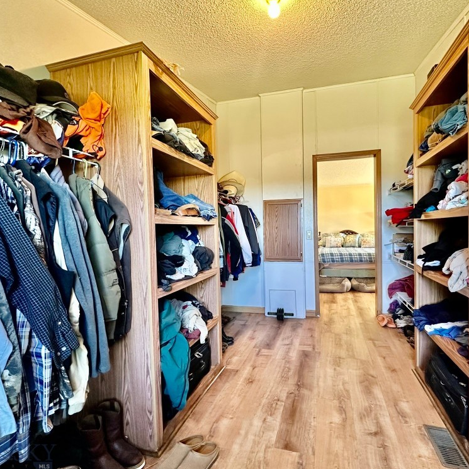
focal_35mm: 17
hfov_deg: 83.7
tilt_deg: -1.7
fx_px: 261
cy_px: 238
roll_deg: +2.9
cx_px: 256
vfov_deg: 84.0
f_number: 2.2
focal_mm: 2.22
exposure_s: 1/60
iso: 320
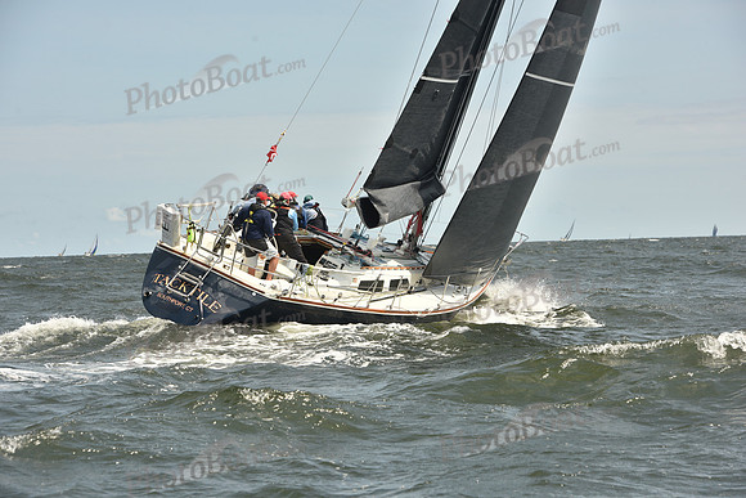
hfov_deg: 15.8
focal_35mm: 130
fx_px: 2694
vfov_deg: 10.6
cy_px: 249
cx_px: 373
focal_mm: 130
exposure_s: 1/800
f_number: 9
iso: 250
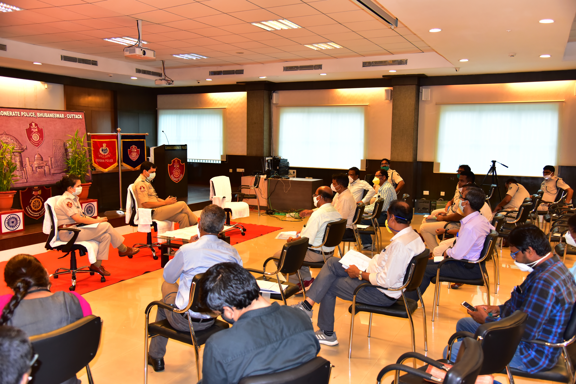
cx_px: 288
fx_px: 496
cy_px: 192
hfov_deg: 60.3
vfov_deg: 42.4
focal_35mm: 31
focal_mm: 31
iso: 1600
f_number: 4
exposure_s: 1/80
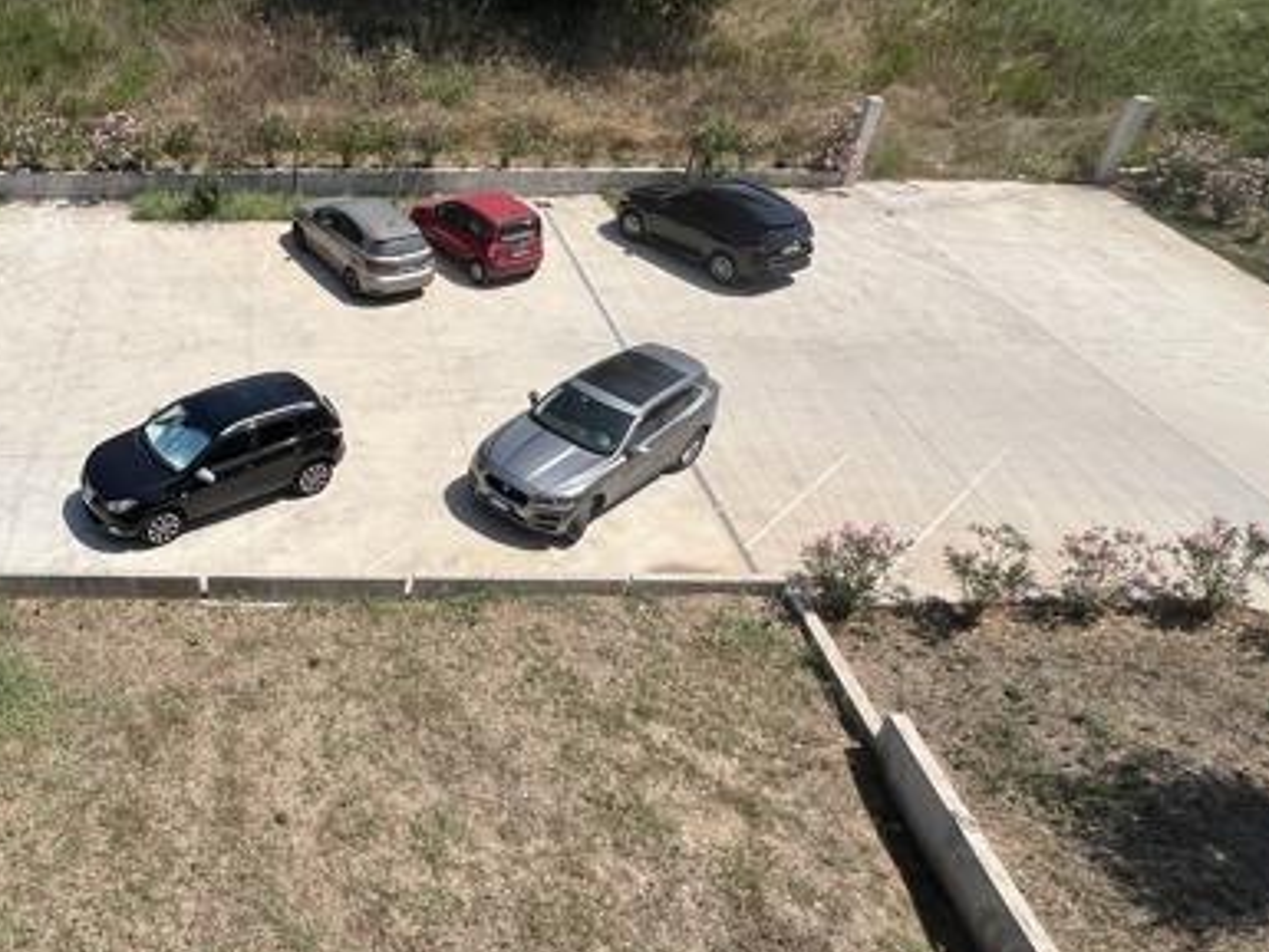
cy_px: 455
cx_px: 211
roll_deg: +2.4
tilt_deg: -36.1
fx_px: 990
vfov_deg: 51.4
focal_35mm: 27
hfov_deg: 58.9
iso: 32
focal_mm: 1.57
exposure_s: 1/3311
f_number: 1.8
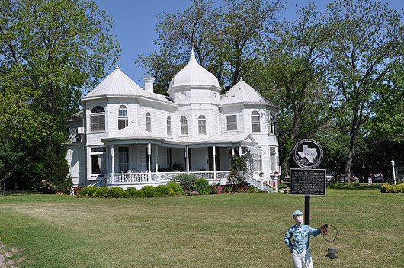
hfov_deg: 42.8
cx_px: 204
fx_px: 516
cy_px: 136
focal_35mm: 46
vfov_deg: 29.2
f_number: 8
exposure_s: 1/250
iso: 200
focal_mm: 28
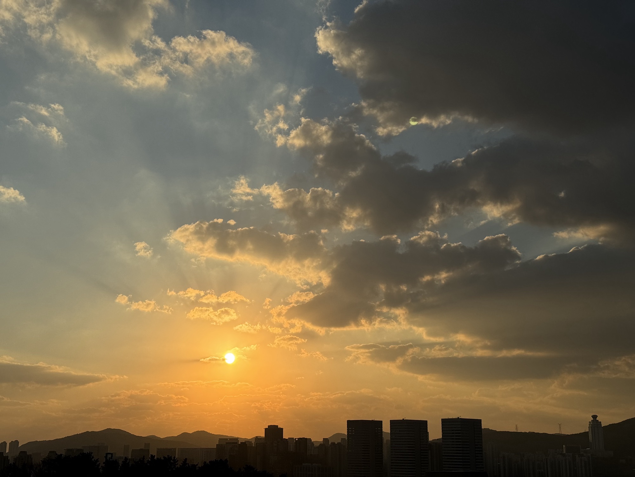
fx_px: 881
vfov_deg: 30.3
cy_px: 238
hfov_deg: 39.7
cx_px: 318
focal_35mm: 48
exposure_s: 1/12500
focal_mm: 6.76
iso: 64
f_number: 1.78
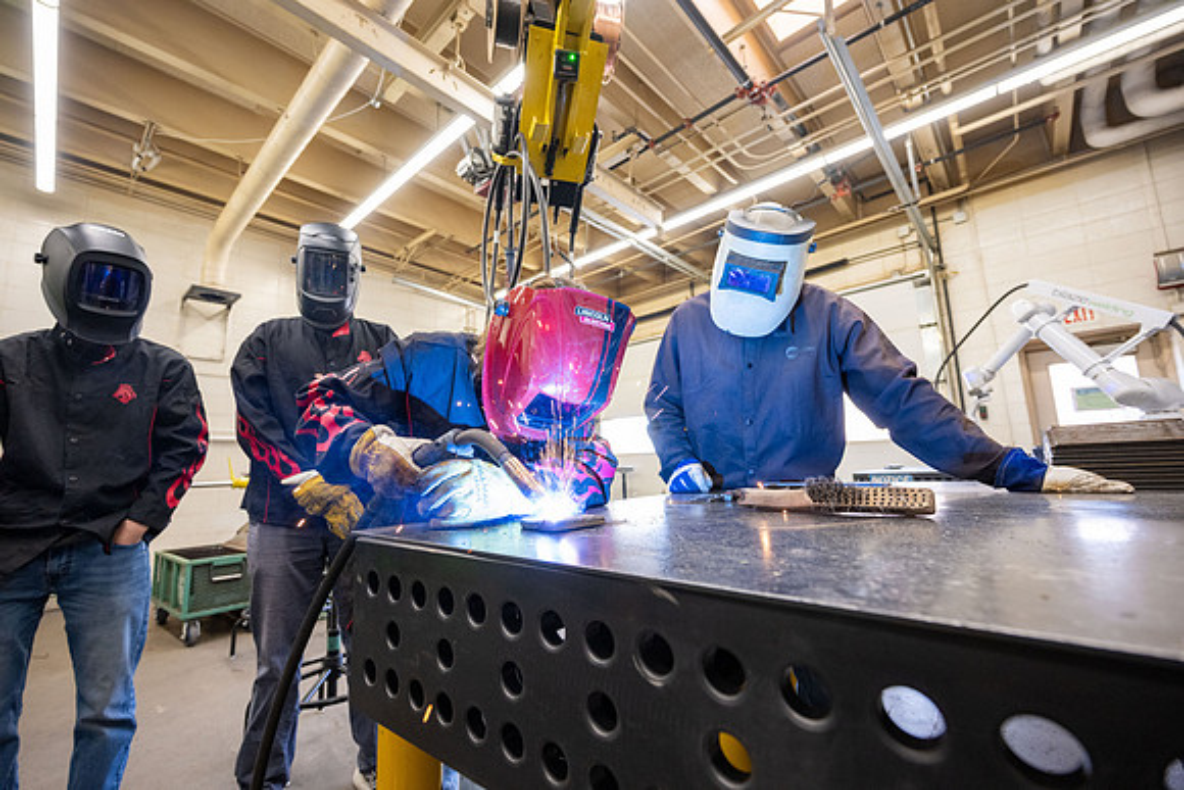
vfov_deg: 77.4
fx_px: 493
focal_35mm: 15
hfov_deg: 100.4
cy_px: 395
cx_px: 592
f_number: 4
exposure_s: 1/200
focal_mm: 15
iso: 1600
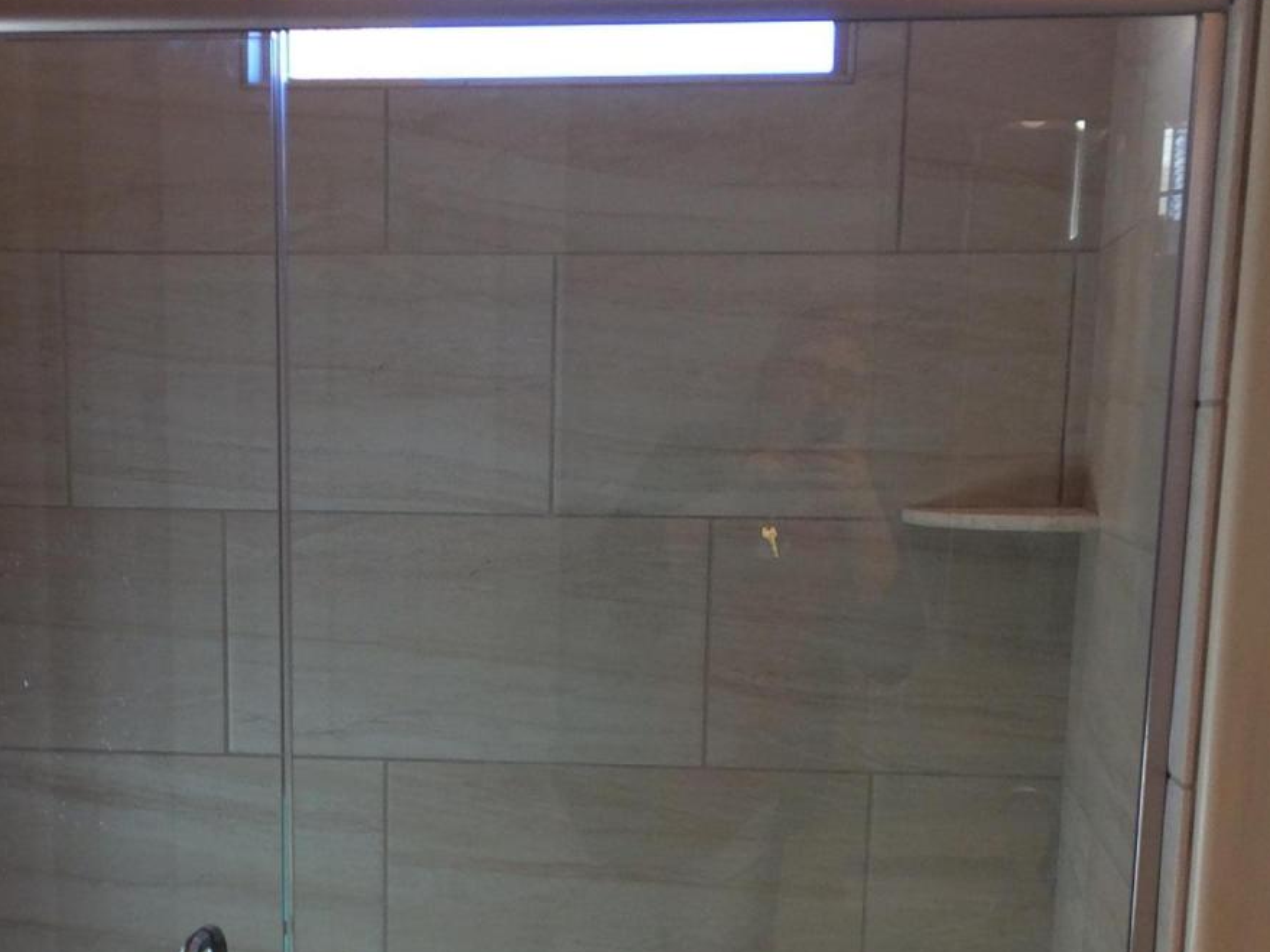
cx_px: 501
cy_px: 984
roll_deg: +0.7
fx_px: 2421
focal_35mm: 66
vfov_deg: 21.4
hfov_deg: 29.3
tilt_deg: -14.5
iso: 50
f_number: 2.2
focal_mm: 4.15
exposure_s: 1/60
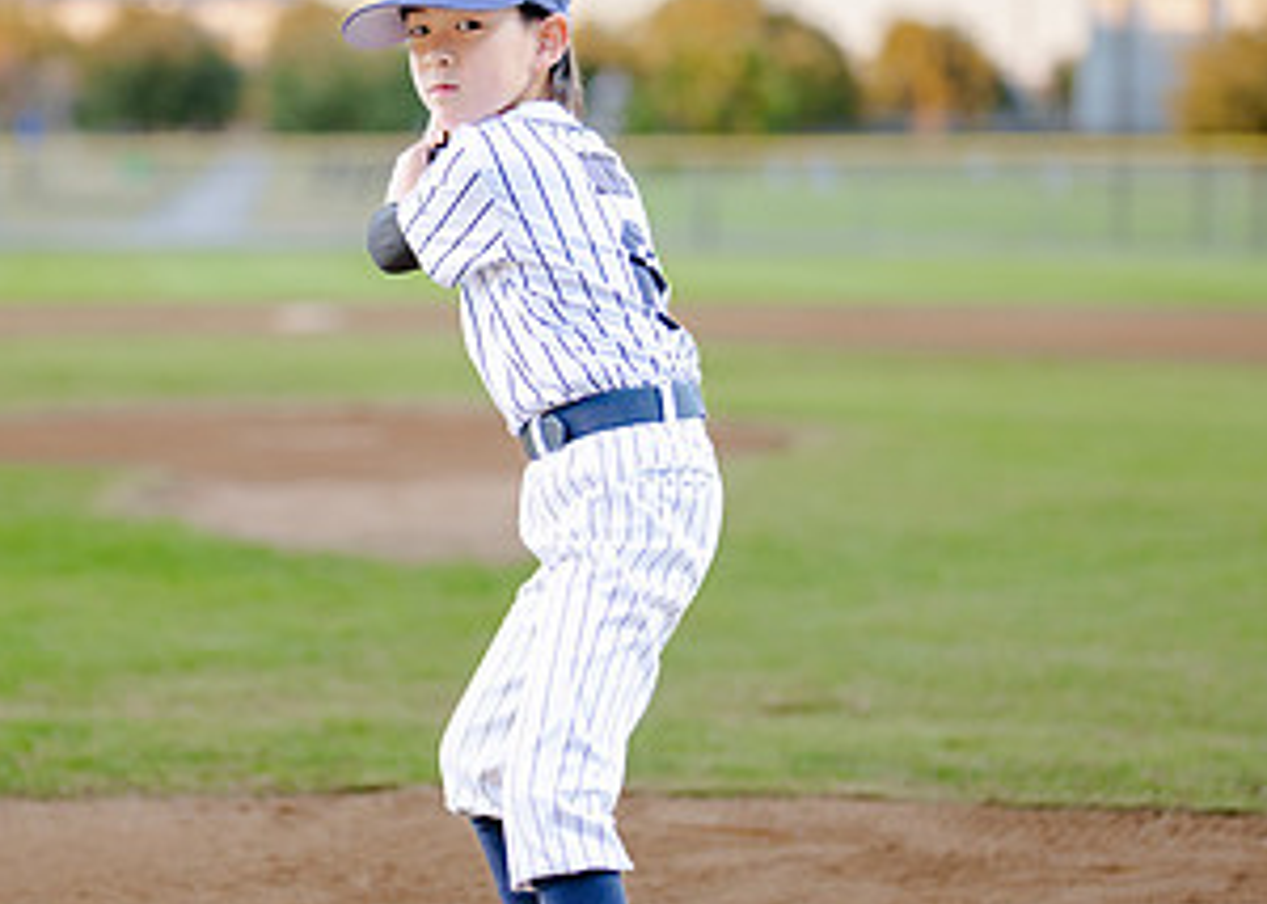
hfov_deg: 17.2
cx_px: 417
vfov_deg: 12.4
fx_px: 4172
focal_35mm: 116
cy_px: 400
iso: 250
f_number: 1.2
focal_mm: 50
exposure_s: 1/1000
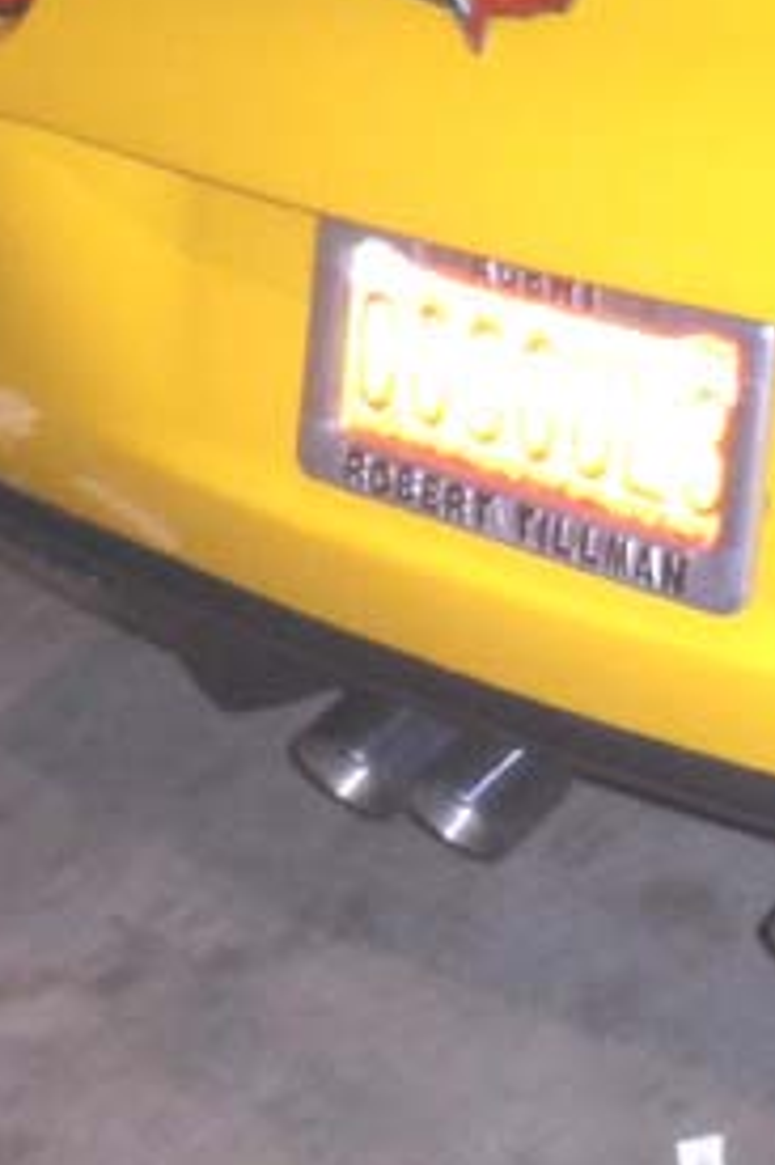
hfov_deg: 13.4
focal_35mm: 93
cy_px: -373
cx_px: 1317
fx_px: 3007
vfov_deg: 20.0
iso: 160
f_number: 3.2
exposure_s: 1/30
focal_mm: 4
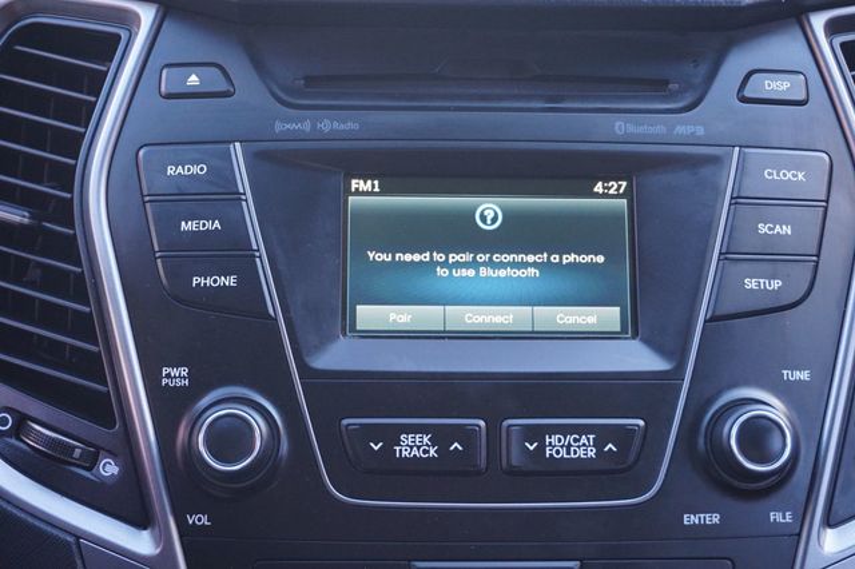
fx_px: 1139
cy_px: 284
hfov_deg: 41.1
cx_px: 428
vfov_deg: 28.0
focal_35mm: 48
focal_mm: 32
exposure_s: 1/60
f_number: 5
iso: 1250
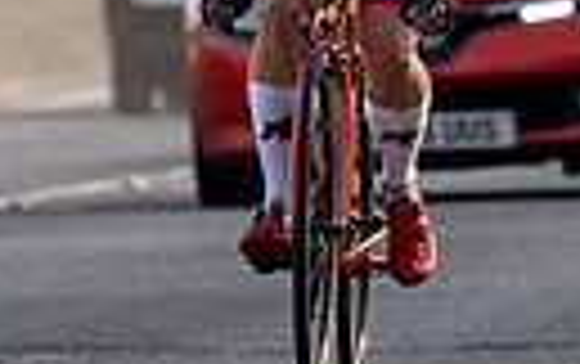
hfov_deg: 1.6
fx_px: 21114
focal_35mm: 1334
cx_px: -230
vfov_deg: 1.0
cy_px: -197
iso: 125
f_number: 4
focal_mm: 160
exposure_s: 1/800
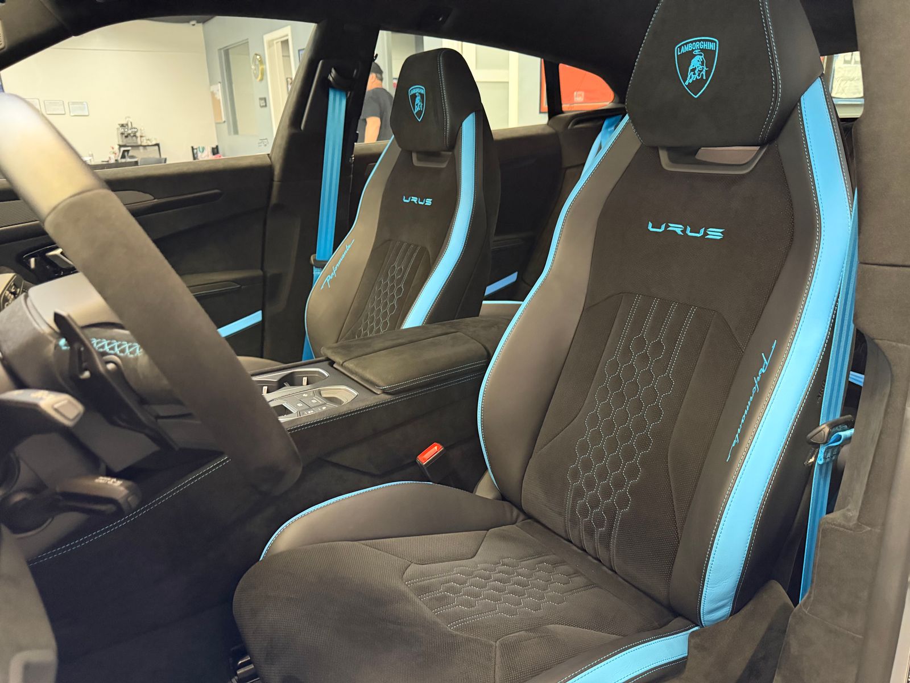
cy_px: 342
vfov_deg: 56.8
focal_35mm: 24
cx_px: 455
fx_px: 631
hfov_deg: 71.6
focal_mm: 6.76
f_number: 1.78
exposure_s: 1/40
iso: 1000
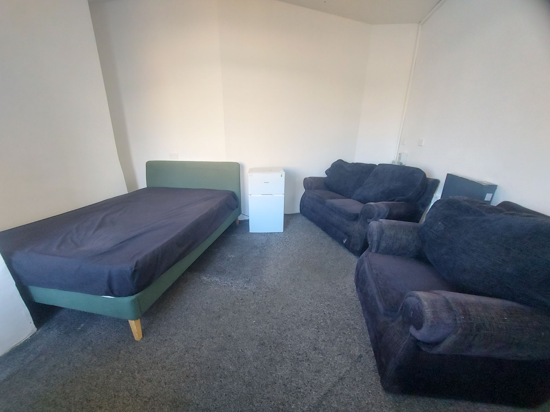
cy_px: 206
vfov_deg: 89.9
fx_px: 207
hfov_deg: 106.2
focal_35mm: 13
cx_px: 275
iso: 250
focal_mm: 1.74
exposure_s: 1/33
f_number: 2.2
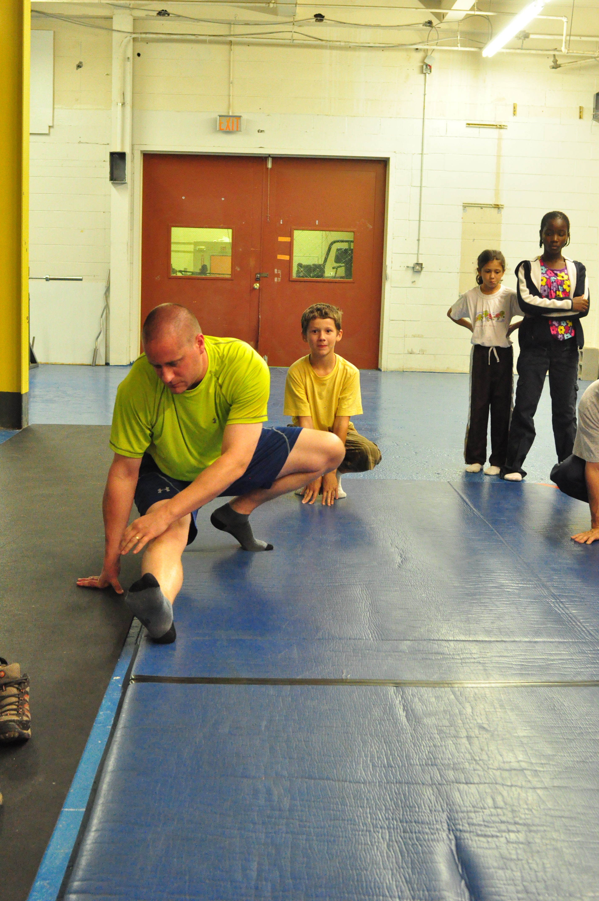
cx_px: 300
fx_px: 1051
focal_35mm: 42
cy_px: 450
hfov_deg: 31.8
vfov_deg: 46.4
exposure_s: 1/60
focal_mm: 28
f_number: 5
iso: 3200
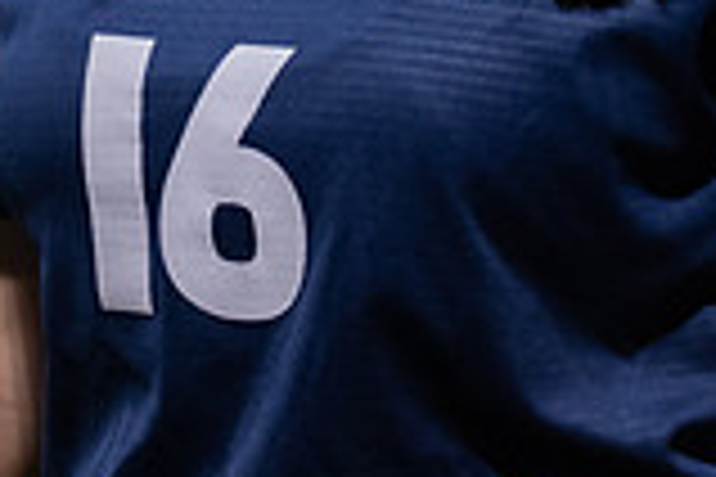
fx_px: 15055
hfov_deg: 2.7
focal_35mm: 757
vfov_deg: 1.8
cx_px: 299
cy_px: -291
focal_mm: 180
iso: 2500
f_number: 2.8
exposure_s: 1/320
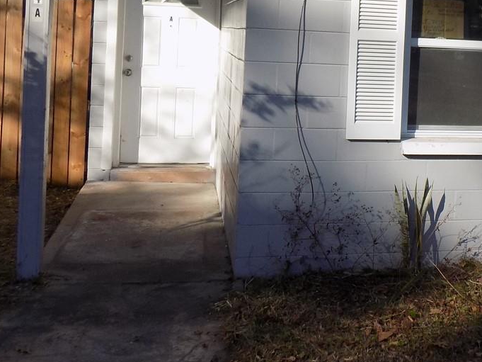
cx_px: 400
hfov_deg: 34.2
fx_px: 752
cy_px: 37
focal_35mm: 54
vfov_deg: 26.2
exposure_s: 1/800
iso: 80
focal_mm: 4
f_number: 3.1
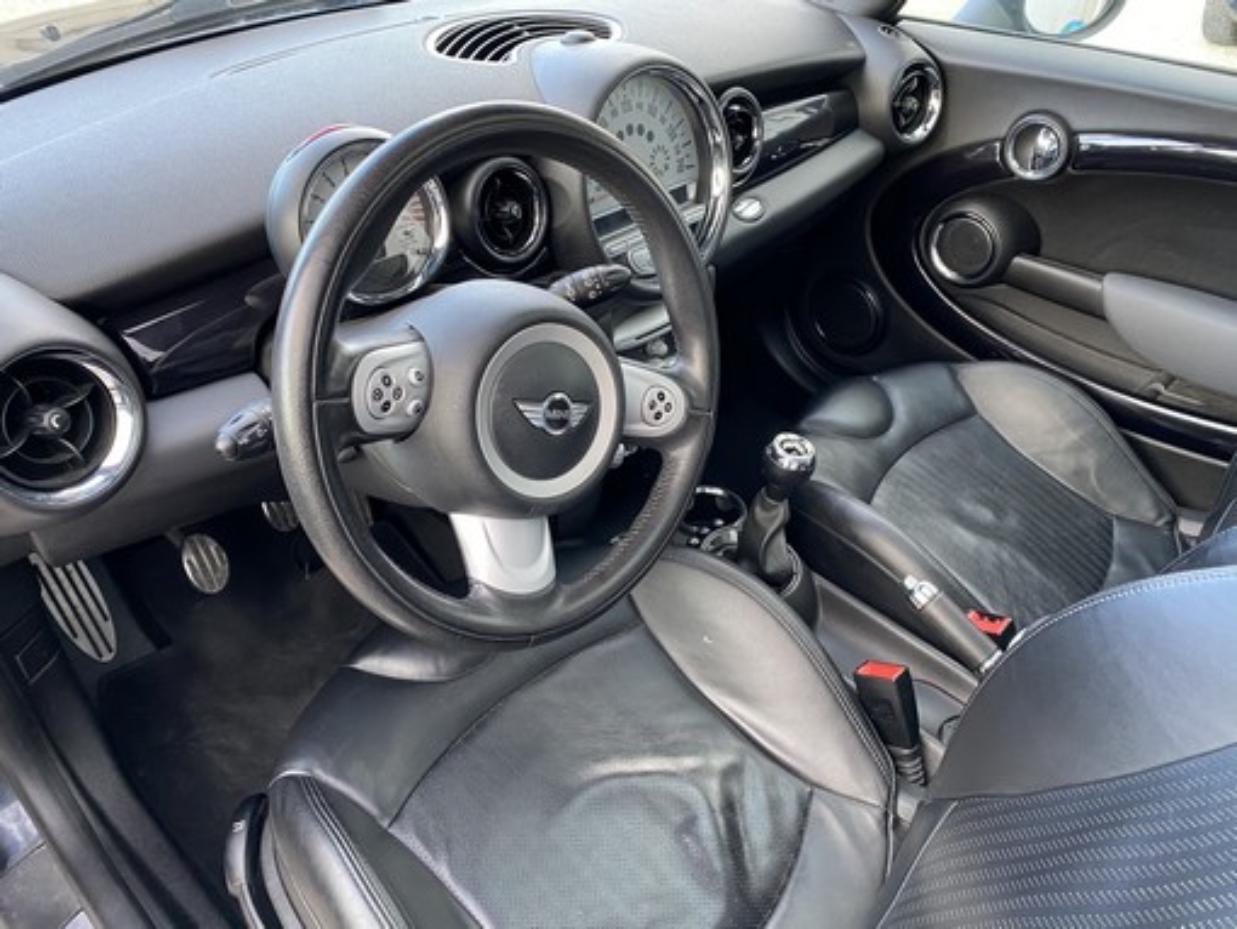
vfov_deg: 53.1
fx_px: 930
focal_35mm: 26
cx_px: 618
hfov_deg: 67.3
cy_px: 464
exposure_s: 1/60
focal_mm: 4.25
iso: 200
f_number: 1.8
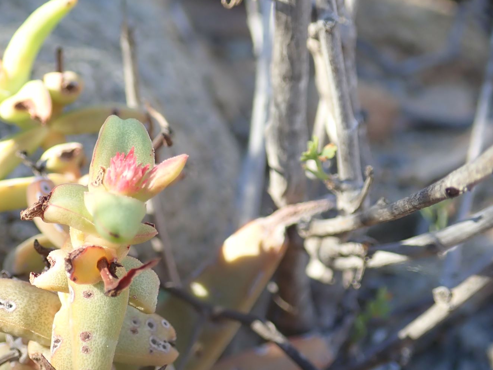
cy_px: 183
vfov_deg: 25.2
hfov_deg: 32.7
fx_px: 826
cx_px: 134
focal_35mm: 58
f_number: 2.7
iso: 100
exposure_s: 1/200
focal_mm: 6.86
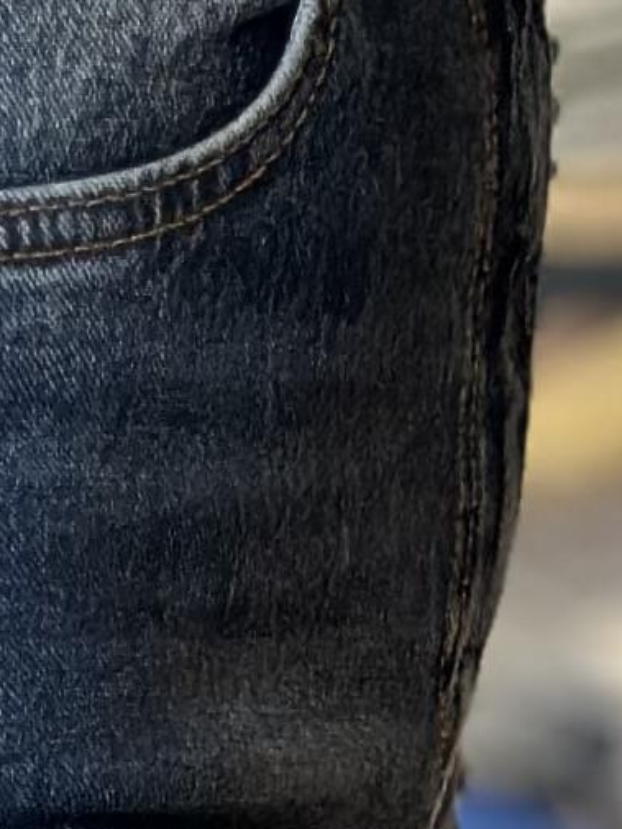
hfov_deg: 3.9
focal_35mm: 383
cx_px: -464
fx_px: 9172
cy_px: 2850
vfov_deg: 4.8
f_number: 1.78
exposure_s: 1/84
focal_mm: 6.86
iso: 125
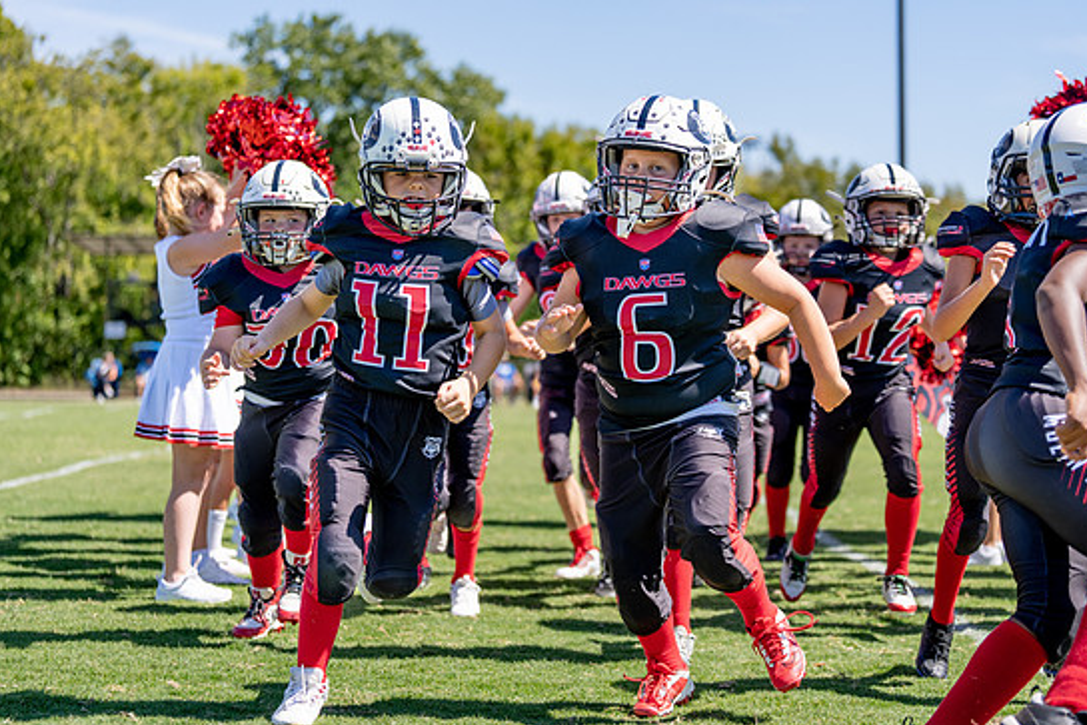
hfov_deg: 27.0
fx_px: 2265
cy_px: 355
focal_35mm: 75
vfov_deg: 18.2
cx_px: 573
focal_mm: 70
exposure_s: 1/1250
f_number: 2.8
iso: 100
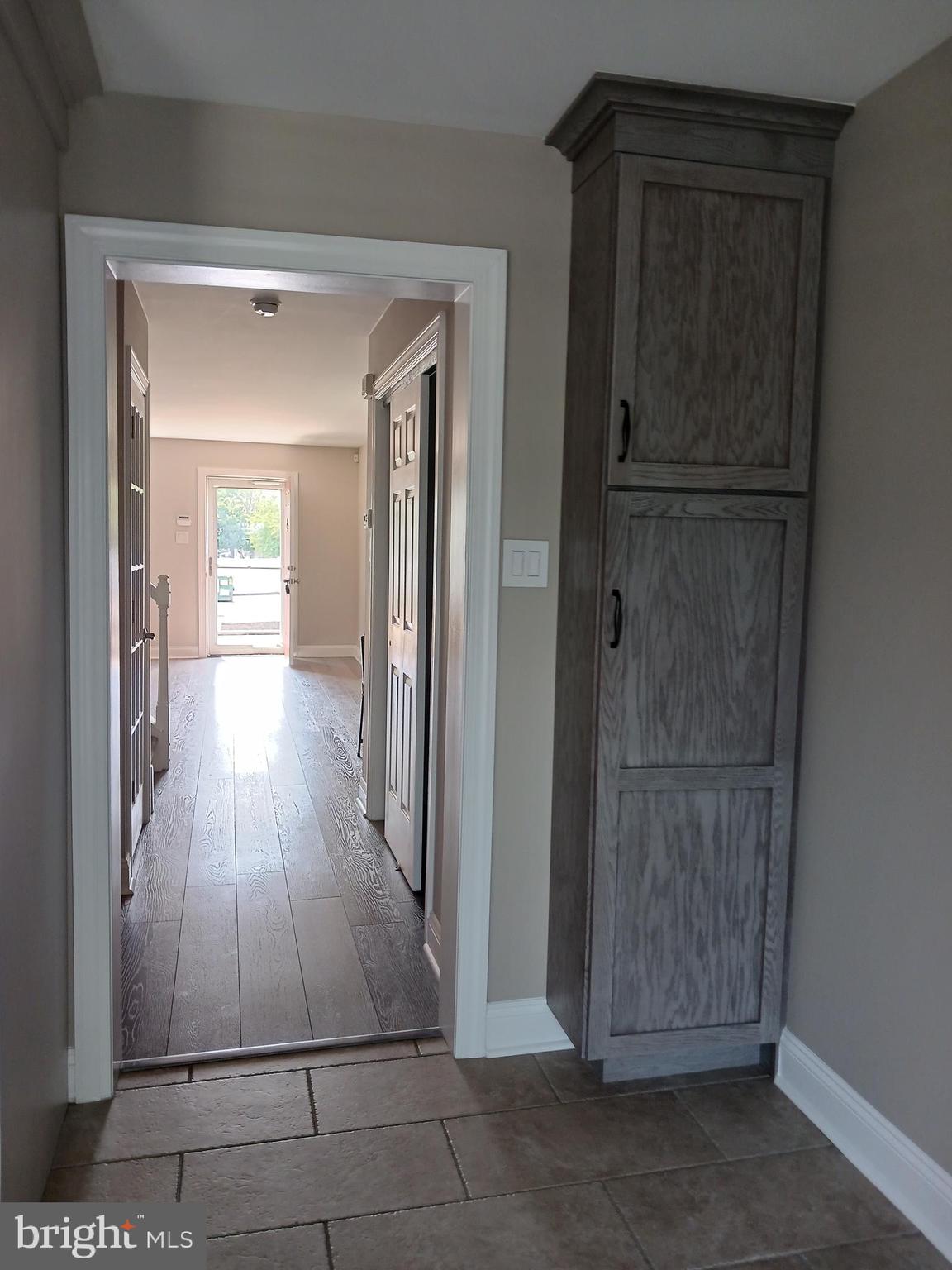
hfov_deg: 51.4
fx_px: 990
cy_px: 635
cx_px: 476
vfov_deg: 65.3
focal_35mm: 27
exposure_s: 1/60
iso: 160
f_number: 1.8
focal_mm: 4
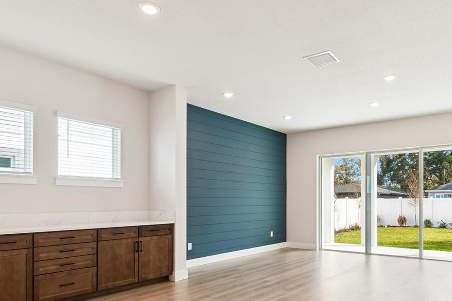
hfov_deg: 70.9
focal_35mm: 25
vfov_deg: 50.4
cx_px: 266
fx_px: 314
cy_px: 199
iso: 100
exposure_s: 1/5
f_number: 7.1
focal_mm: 10
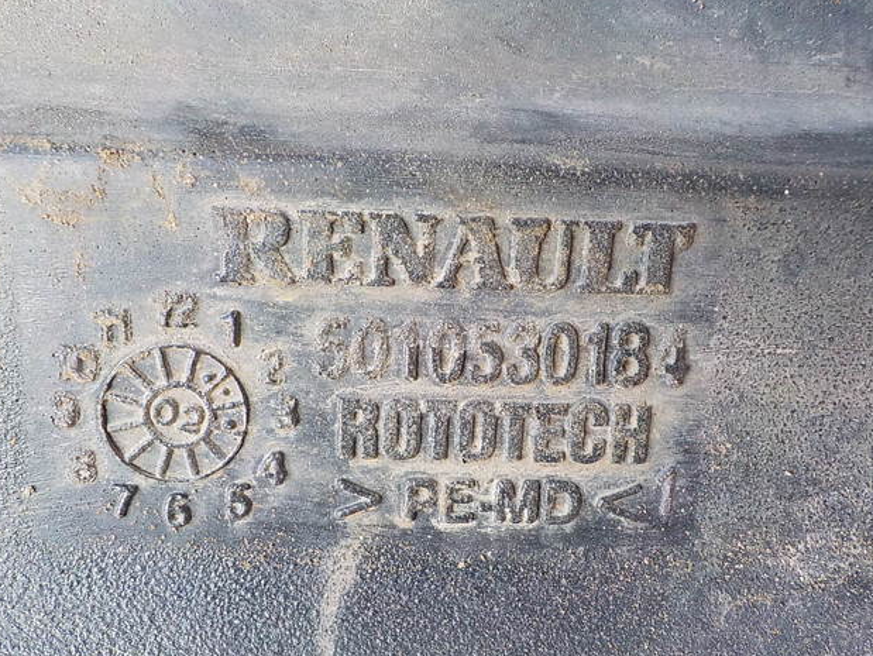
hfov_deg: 58.3
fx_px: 782
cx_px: 434
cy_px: 334
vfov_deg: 45.5
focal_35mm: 31
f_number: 3.3
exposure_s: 1/30
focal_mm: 4.1
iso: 220
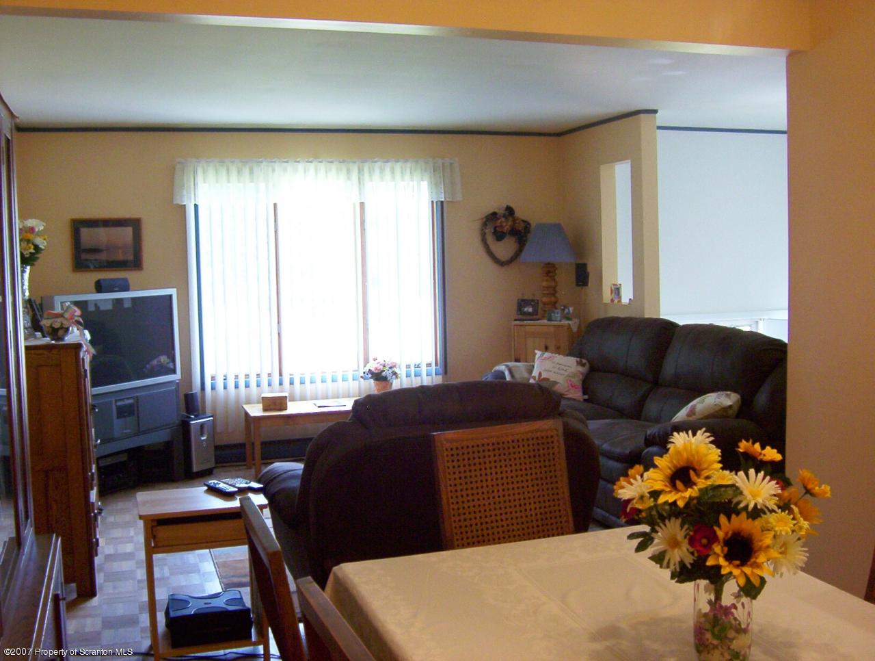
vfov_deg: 39.8
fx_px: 912
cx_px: 438
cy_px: 330
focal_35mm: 36
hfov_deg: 51.3
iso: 100
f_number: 2.76
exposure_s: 1/35.1
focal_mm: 5.54
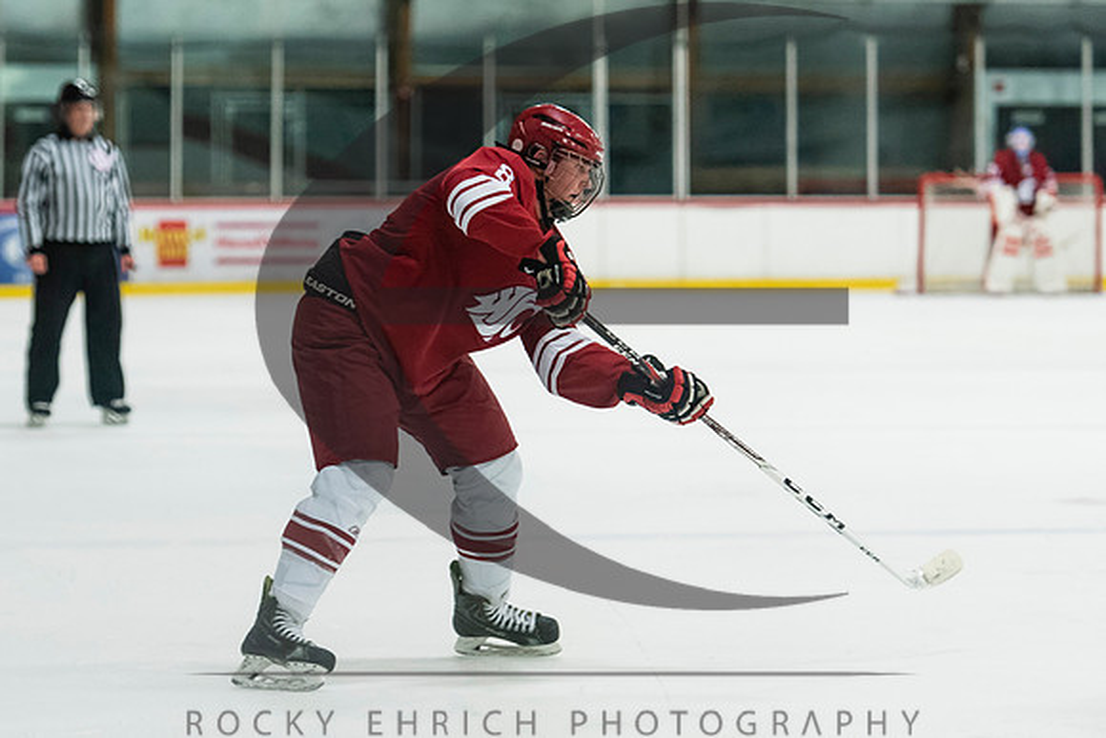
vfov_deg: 7.9
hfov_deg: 11.8
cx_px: 543
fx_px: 5366
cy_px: 361
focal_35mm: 175
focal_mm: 130
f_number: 2.8
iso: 3200
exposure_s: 1/500
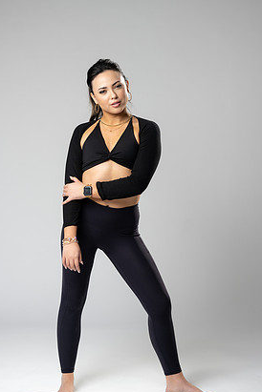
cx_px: 131
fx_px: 1015
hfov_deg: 14.7
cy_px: 199
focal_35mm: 93
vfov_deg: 21.9
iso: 200
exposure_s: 1/125
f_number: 2.8
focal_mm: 85
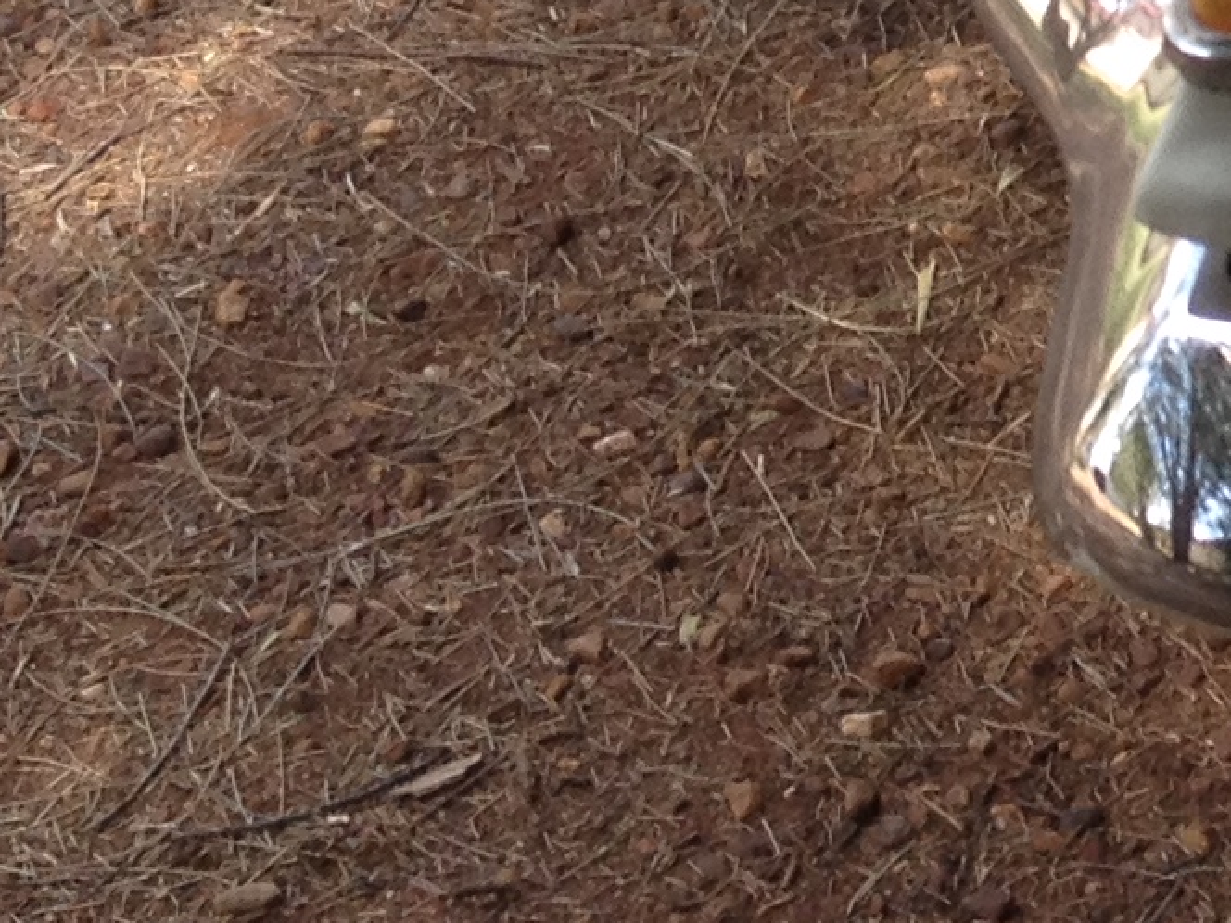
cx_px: 2403
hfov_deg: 10.6
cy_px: -500
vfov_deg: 8.4
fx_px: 6117
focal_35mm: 172
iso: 50
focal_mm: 4.28
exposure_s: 1/232
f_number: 2.4
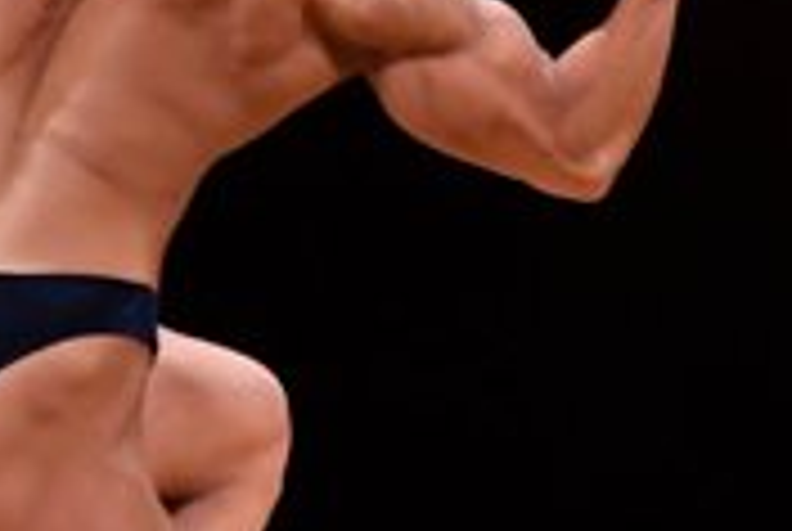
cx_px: 353
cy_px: 158
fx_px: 21772
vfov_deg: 1.4
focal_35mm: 988
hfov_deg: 2.1
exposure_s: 1/400
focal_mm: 150
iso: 3200
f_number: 5.6
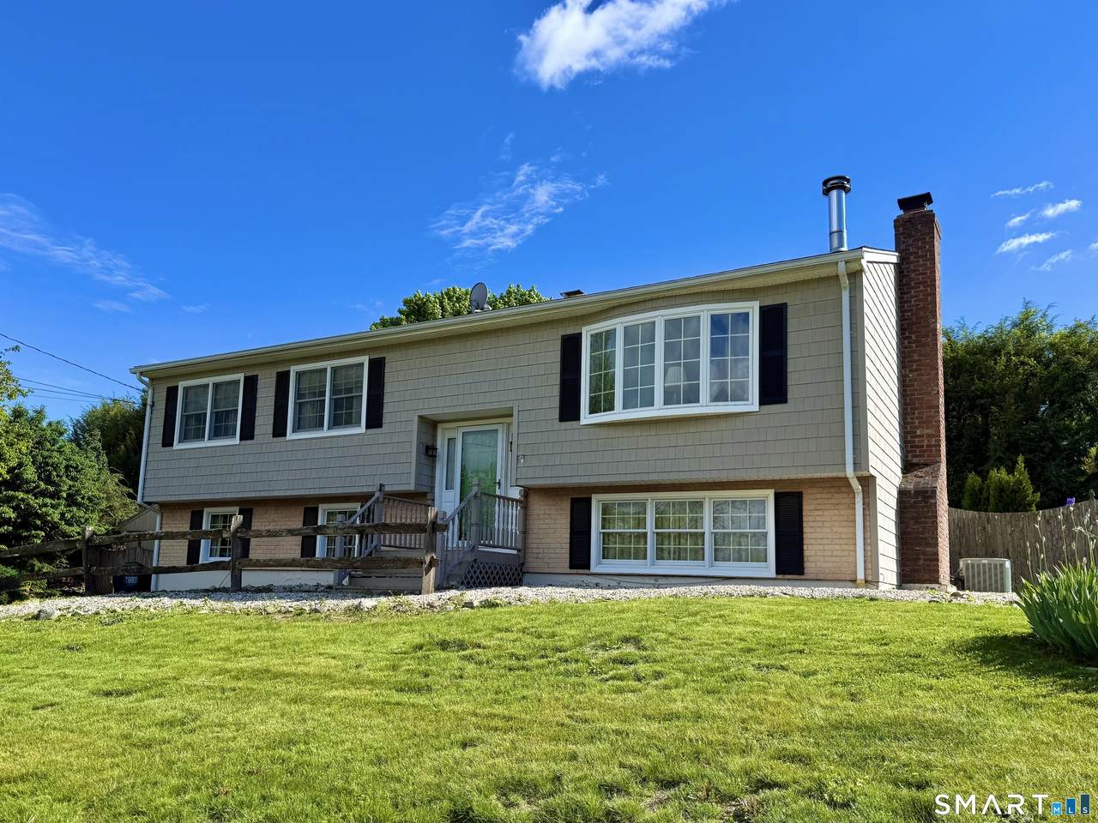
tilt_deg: +8.1
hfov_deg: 71.6
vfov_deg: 56.8
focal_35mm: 24
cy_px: 412
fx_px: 761
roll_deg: -1.9
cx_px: 549
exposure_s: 1/2801
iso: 80
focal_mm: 6.76
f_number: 1.78
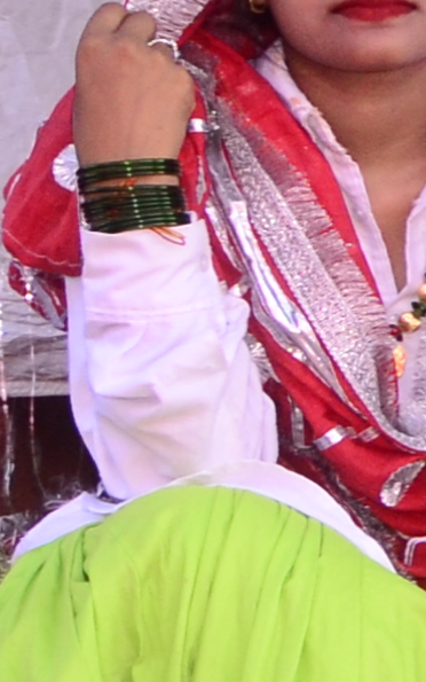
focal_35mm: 278
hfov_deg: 3.9
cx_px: 2640
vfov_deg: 7.5
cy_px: 232
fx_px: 5163
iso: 400
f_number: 7.1
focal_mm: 22
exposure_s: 1/125
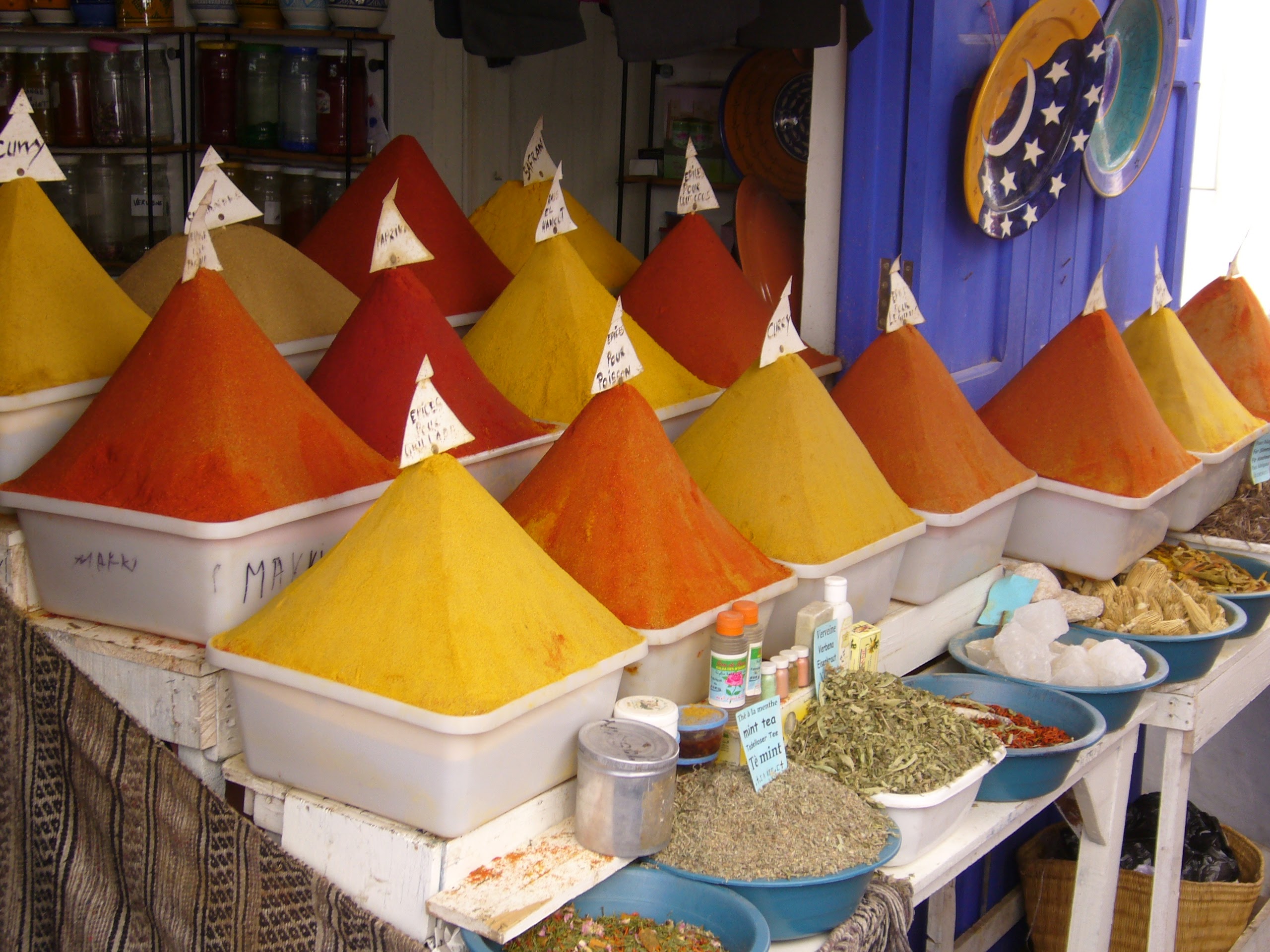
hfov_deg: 32.2
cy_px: 476
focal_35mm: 60
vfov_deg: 24.4
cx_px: 635
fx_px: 2201
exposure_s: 1/80
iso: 80
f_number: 3.6
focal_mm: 9.9
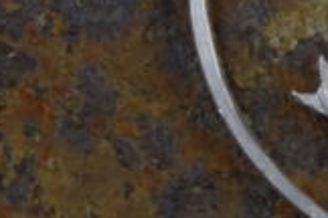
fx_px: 2777
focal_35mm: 305
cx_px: 500
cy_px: -38
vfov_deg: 4.5
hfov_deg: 6.7
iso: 500
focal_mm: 55
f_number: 32
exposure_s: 1/10
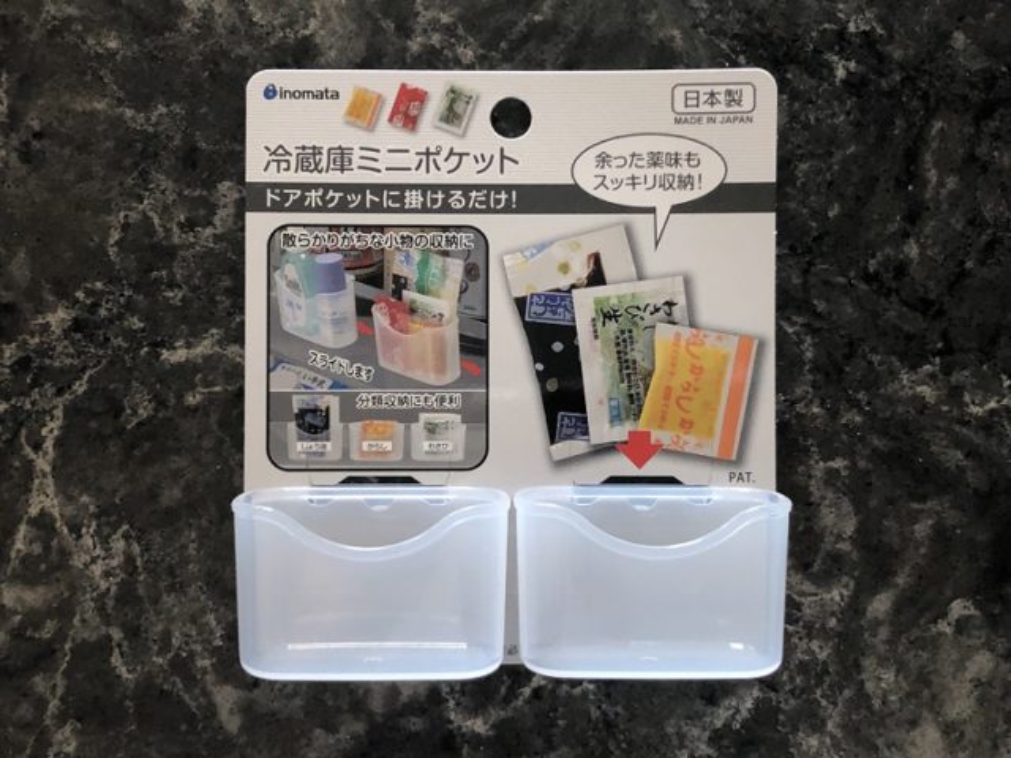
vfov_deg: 34.3
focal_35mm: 42
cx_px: 506
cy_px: 379
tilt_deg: -86.5
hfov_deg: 44.8
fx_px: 1227
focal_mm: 3.99
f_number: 1.8
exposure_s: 1/30
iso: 200
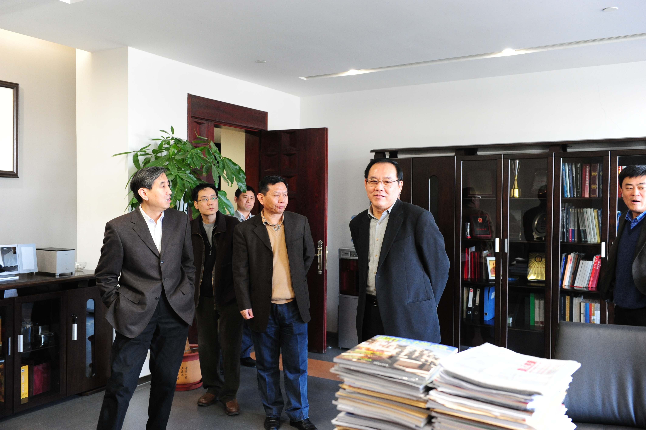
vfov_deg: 38.8
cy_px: 215
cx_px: 323
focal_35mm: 34
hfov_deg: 55.8
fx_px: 610
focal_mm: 34
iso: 2500
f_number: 4.5
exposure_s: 1/80
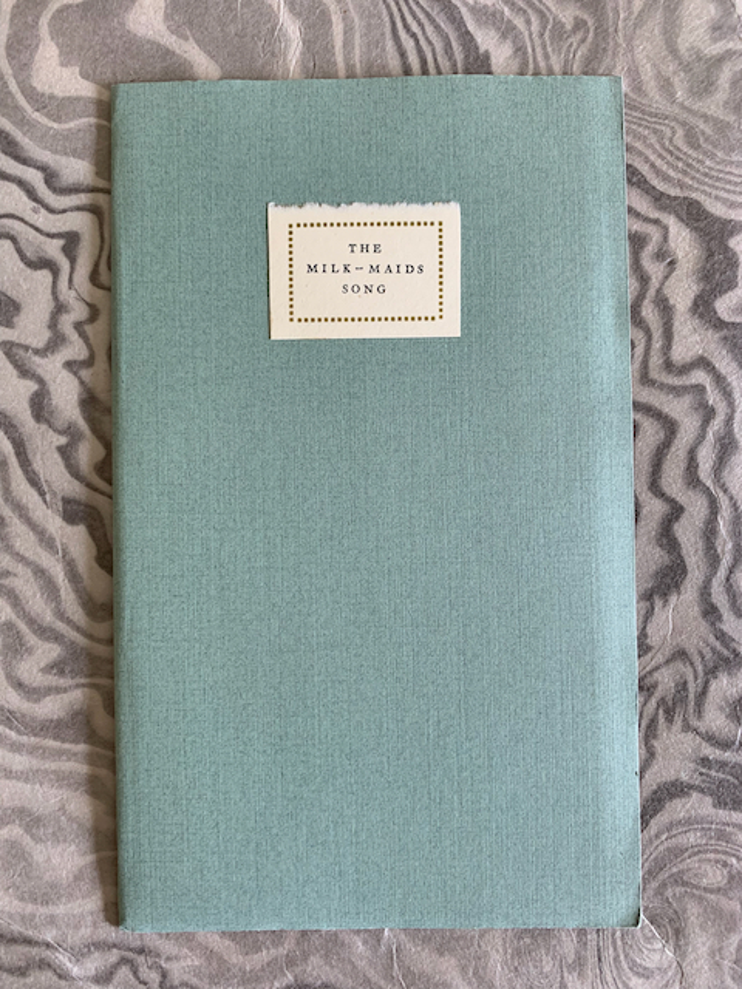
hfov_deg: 53.1
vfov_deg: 67.3
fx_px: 743
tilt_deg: -88.1
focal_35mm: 26
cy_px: 494
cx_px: 371
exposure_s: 1/121
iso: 80
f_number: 1.8
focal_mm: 4.25
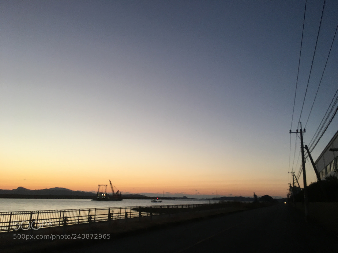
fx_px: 283
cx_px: 169
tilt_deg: +14.9
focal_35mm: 29
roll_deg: -1.6
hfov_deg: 61.7
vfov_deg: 48.2
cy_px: 126
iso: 25
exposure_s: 1/30
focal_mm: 4.15
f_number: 2.2
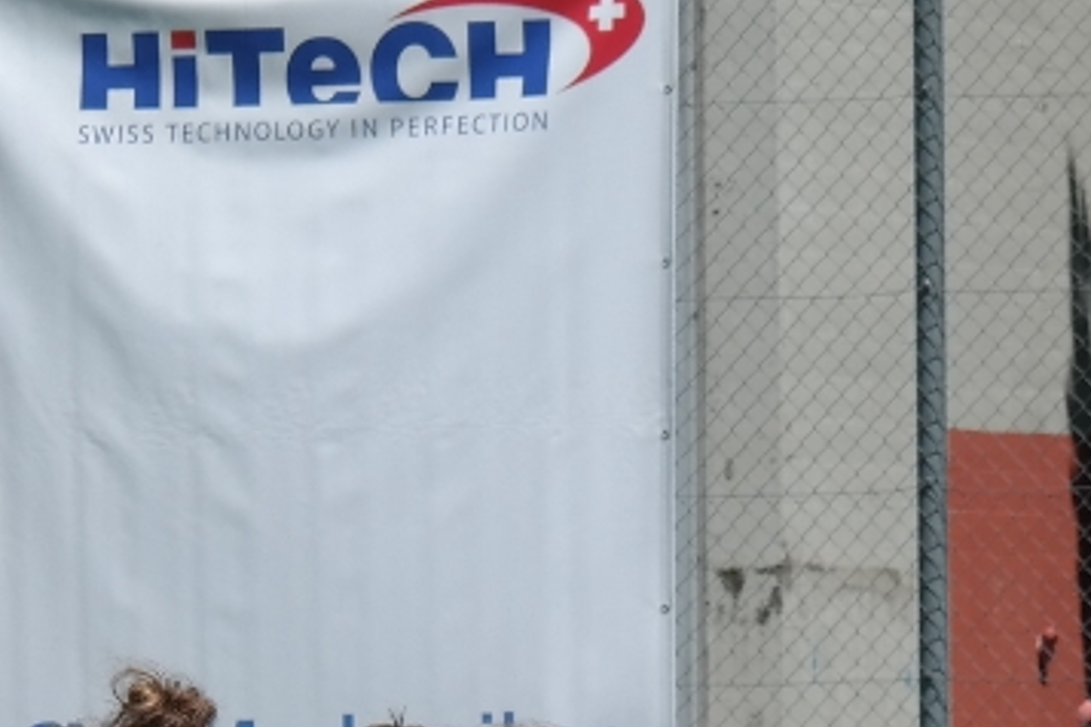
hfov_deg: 3.7
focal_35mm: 564
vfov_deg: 2.4
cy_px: 1353
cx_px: -6
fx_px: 17091
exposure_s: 1/400
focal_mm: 82
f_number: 6.3
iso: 100
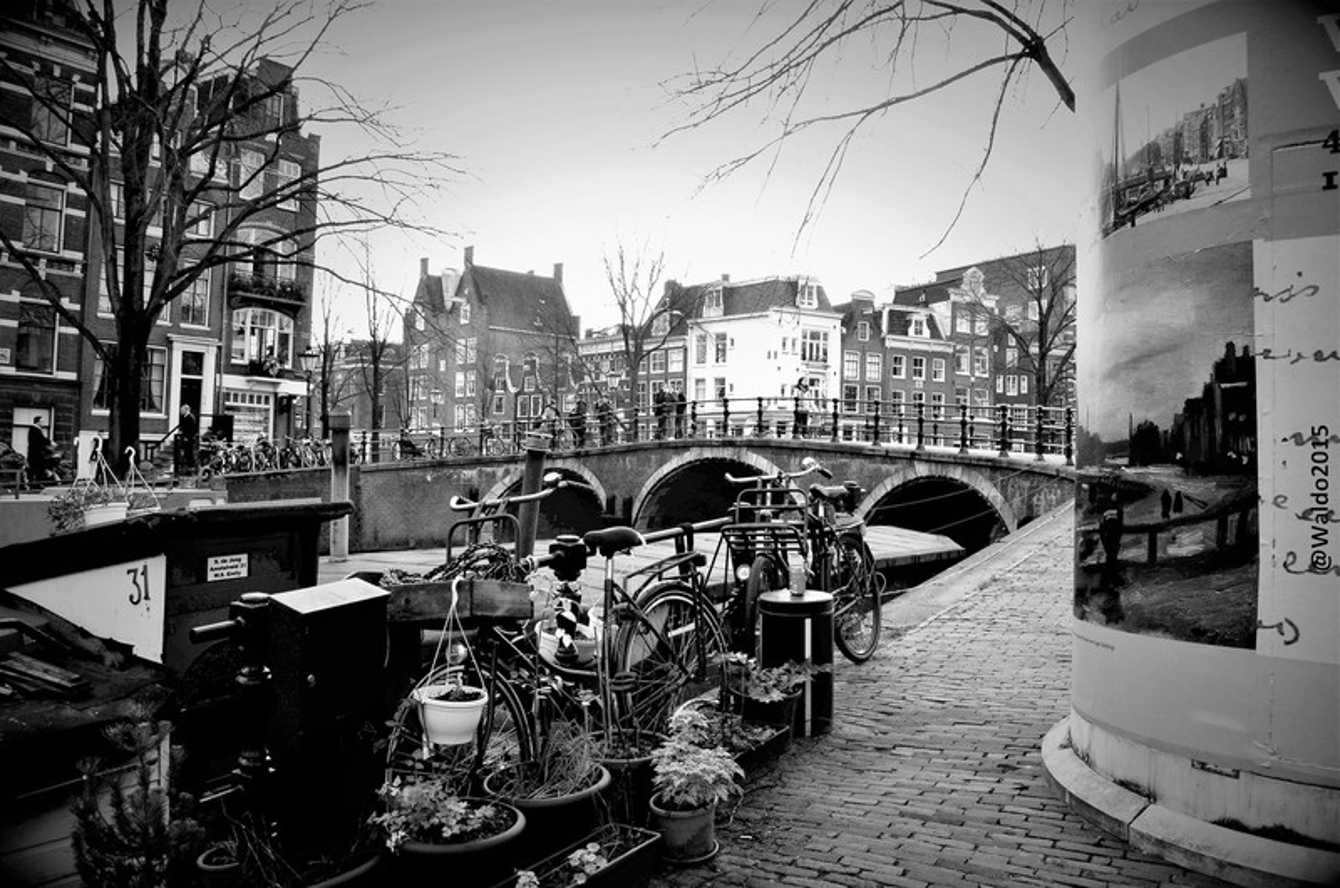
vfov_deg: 47.7
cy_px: 444
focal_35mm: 27
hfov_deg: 67.5
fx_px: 1003
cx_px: 670
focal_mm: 18
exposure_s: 1/100
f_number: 5
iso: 100
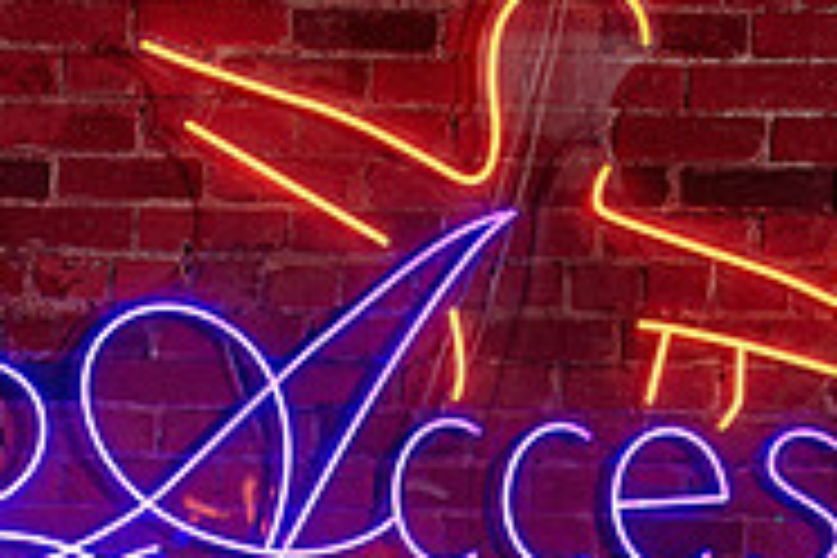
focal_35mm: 137
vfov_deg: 9.8
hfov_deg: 14.9
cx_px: 193
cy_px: 777
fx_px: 3185
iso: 640
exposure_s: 1/125
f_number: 3.2
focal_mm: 34
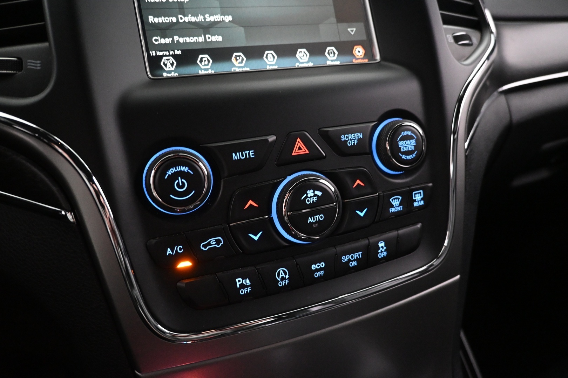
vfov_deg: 53.1
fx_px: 379
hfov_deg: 73.7
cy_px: 189
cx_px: 284
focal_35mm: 24
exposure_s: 1/40
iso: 4000
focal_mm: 16
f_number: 3.5
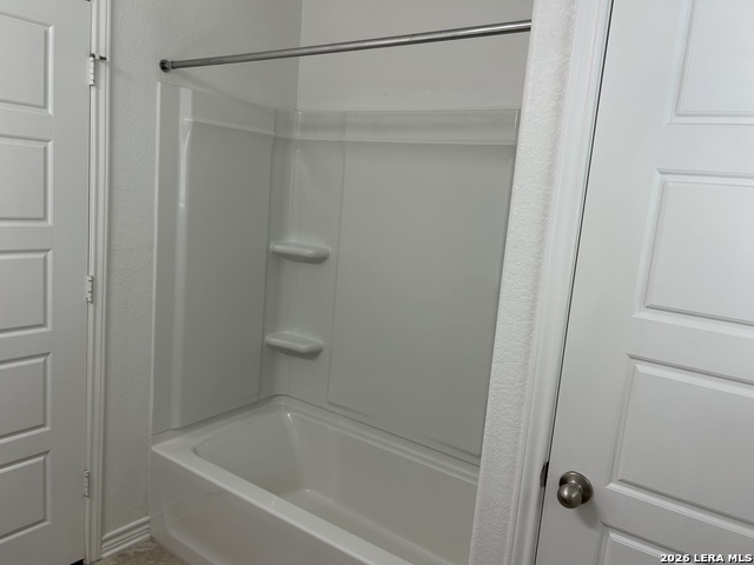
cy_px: 282
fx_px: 566
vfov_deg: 53.1
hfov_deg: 67.3
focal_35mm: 26
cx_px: 377
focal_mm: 5.7
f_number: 1.5
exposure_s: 1/120
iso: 50
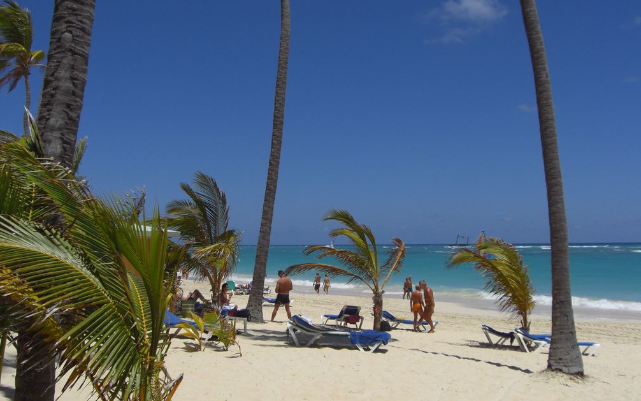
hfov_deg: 48.2
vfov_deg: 31.2
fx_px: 716
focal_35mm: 41
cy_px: 183
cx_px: 325
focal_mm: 6.2
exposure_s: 1/400
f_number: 8
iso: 64
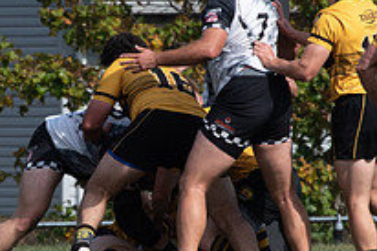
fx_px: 11646
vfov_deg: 1.2
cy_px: 118
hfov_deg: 1.9
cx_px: 112
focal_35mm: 1113
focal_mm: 300
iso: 400
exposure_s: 1/3200
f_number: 7.1
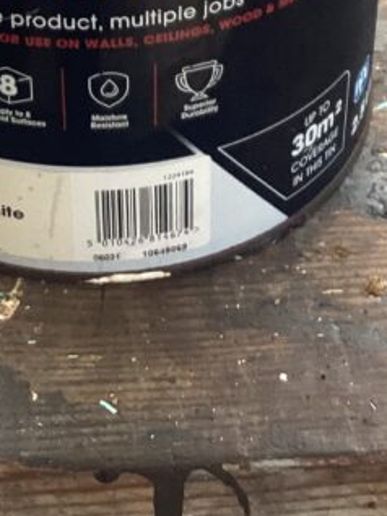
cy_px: -125
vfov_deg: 18.5
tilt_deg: -33.1
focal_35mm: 100
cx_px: 93
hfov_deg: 14.7
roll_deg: +1.1
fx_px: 1490
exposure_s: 1/50
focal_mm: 3.3
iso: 80
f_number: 2.4
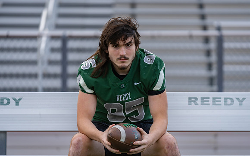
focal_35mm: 223
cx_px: 127
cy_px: 72
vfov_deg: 5.9
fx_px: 1517
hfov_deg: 9.4
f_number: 2.8
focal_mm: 200
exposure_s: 1/400
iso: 125
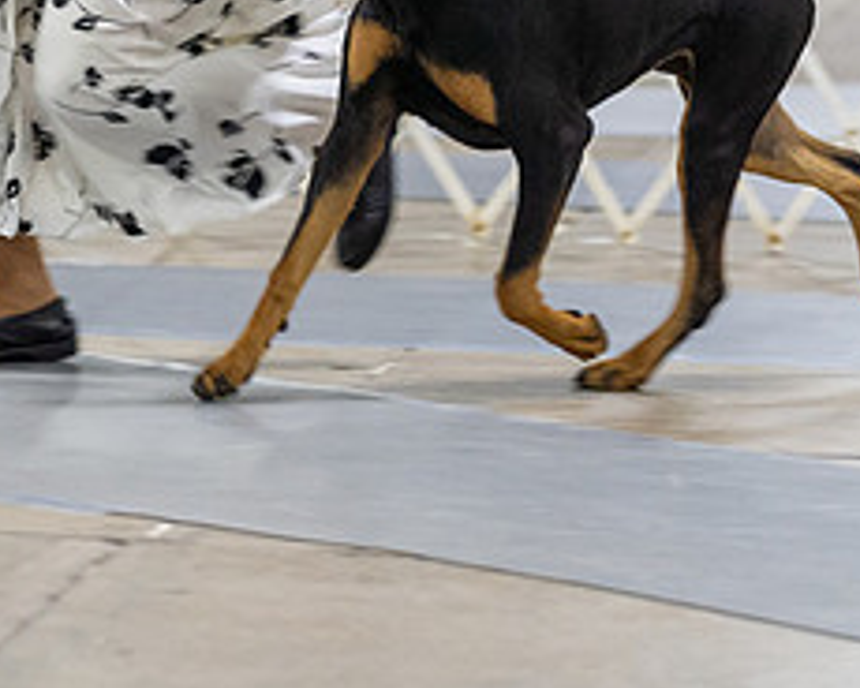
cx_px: 380
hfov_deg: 5.4
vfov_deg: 4.3
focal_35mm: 356
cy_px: -105
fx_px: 9061
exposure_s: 1/160
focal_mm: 129
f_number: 2.8
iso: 2000
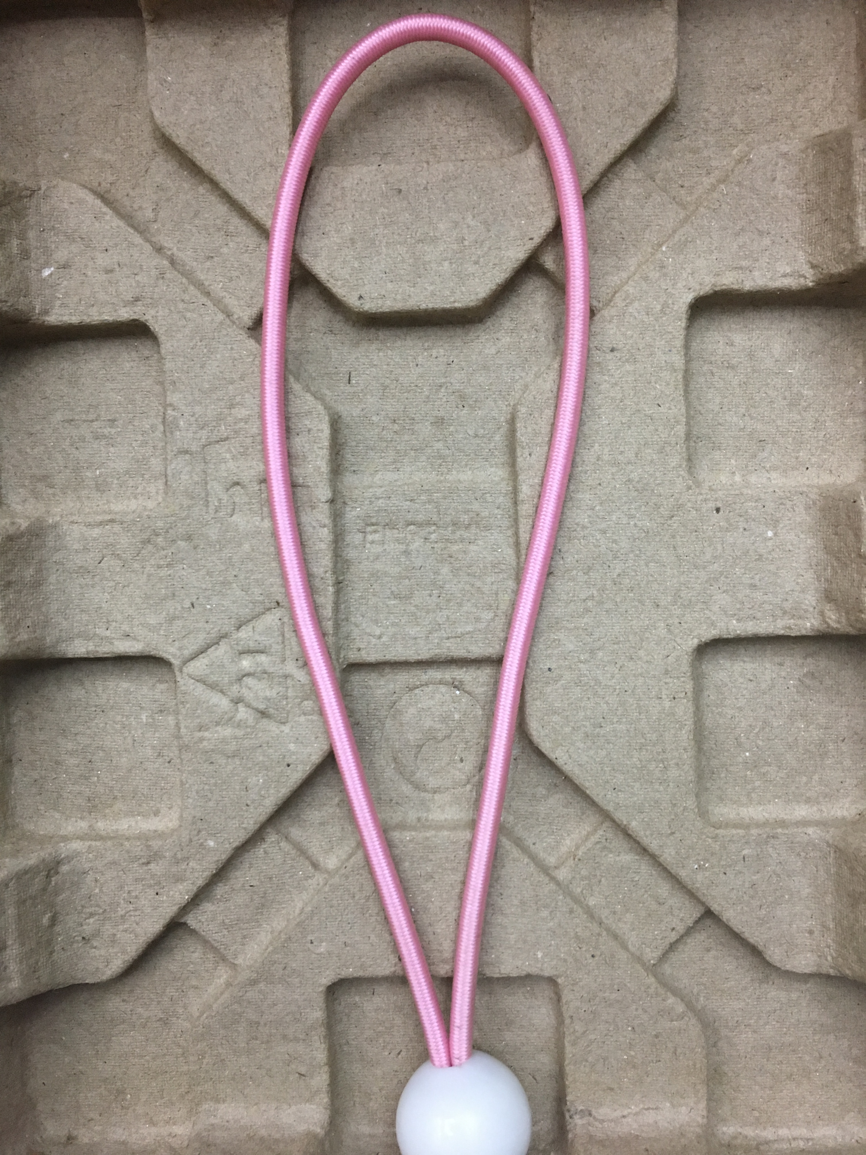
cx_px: 433
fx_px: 967
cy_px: 578
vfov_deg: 61.7
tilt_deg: -51.6
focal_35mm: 29
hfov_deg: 48.2
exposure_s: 1/33
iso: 160
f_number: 2.2
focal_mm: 4.15
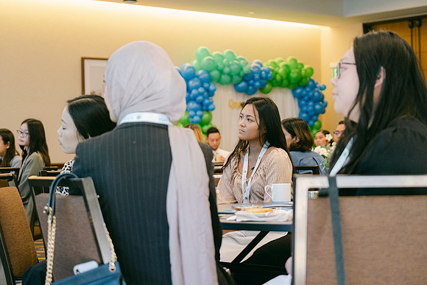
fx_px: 1147
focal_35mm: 97
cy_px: 142
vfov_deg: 14.2
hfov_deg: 21.1
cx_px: 214
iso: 2500
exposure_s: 1/125
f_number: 2.8
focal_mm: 63.4
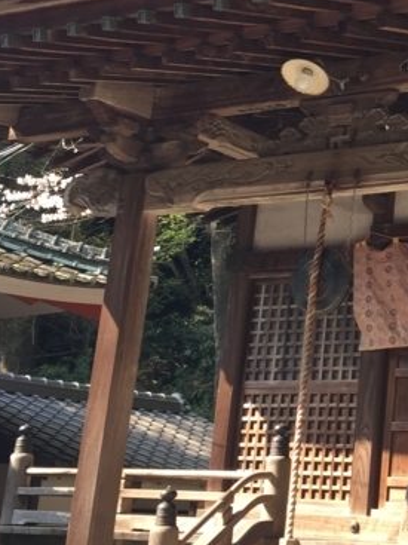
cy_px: 95
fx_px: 1274
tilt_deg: +19.2
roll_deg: -2.5
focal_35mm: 81
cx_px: 506
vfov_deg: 23.7
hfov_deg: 17.3
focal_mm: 4.15
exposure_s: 1/203
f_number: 2.2
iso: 32
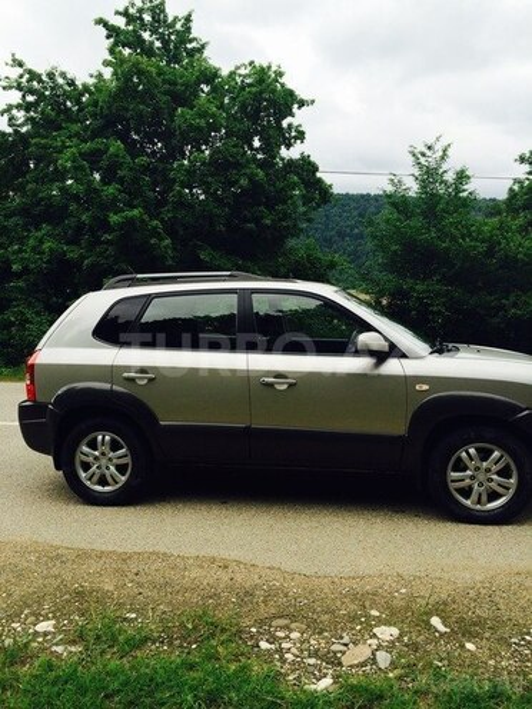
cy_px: 354
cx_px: 266
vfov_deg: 61.7
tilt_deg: -7.0
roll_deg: -0.1
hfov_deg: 48.2
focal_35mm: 29
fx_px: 594
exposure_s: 1/255
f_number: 2.2
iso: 32
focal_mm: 4.15
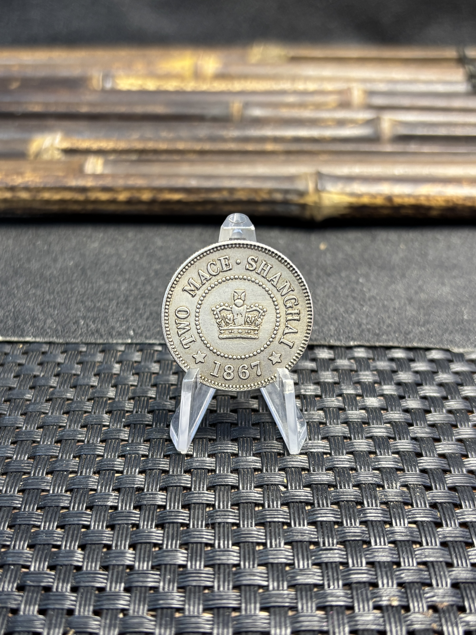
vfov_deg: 67.3
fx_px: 477
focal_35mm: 26
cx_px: 238
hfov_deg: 53.1
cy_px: 318
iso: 200
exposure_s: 1/50
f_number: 1.6
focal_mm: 5.96
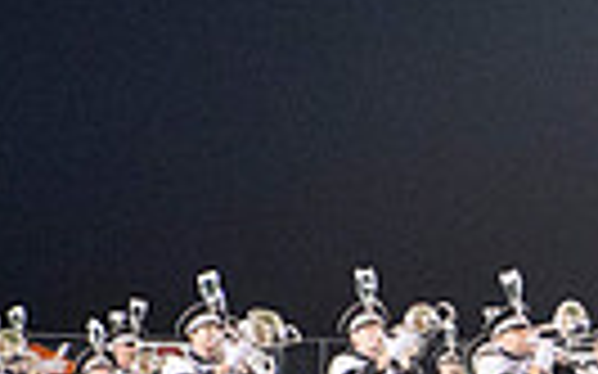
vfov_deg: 4.2
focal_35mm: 311
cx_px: 1290
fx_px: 5066
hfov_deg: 6.5
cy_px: 417
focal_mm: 70
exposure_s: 1/200
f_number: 5.6
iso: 5000
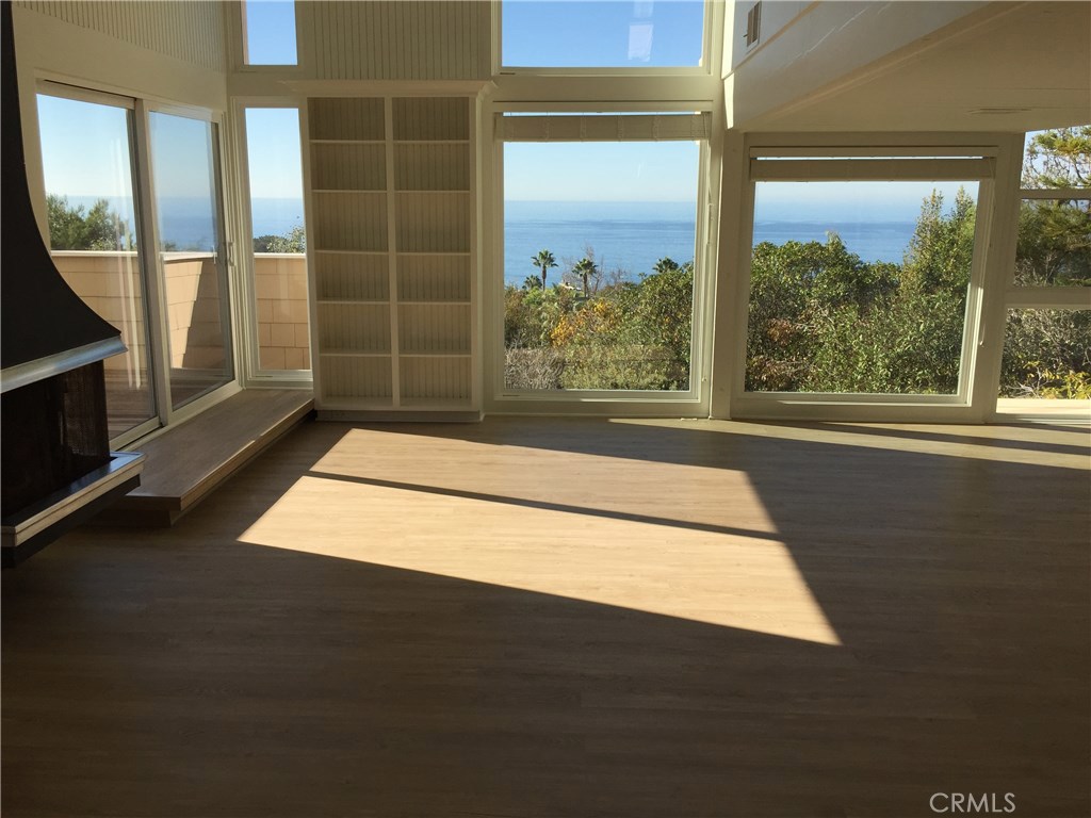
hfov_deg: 61.7
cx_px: 546
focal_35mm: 29
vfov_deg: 48.2
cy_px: 409
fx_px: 914
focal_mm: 4.15
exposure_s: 1/942
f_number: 2.2
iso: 32
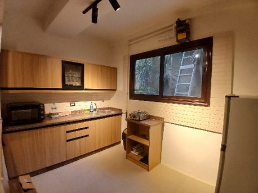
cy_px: 96
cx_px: 129
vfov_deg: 74.7
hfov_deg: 91.1
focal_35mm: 17
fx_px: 127
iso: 125
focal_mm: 1.4
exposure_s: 1/33.3
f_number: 2.2
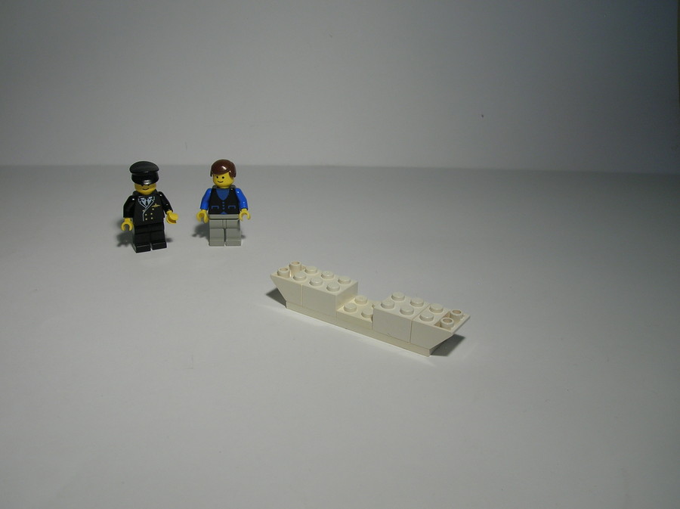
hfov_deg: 54.0
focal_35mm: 34
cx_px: 340
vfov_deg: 41.7
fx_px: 667
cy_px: 254
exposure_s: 1/24
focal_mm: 5.7
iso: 50
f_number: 4.9
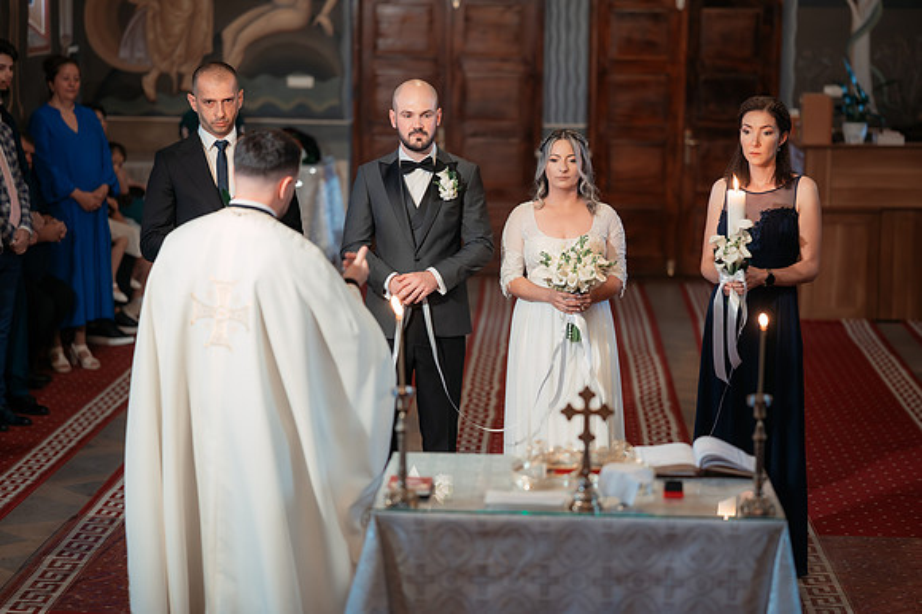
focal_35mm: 89
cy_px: 307
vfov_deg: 15.4
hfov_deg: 22.9
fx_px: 2272
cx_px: 481
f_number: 1.8
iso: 1600
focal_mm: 85
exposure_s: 1/200
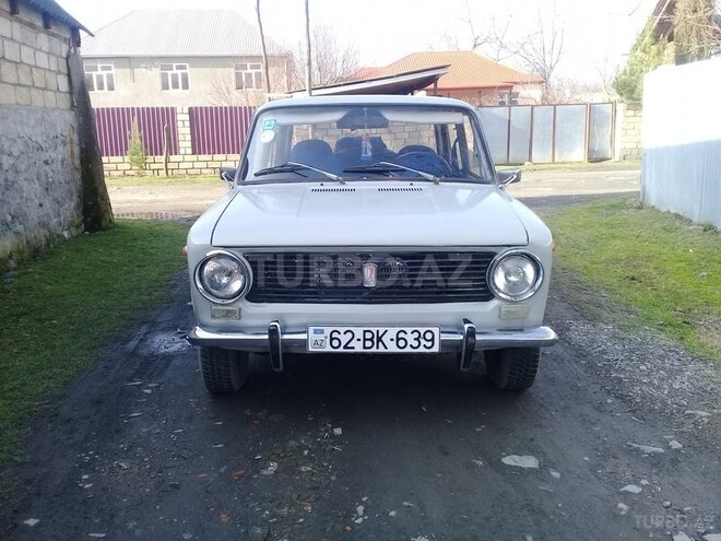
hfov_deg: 58.4
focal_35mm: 31
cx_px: 360
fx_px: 646
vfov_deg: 45.4
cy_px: 270
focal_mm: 3.3
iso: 50
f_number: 2.2
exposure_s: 1/228
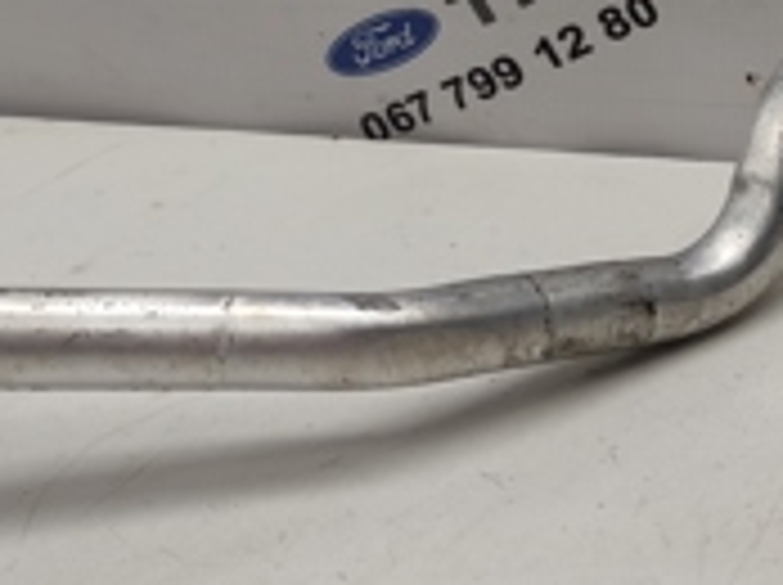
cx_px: 1134
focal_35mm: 92
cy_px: 76
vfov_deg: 15.9
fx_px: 2078
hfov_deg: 19.0
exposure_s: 1/118
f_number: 1.89
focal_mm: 5.43
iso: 100
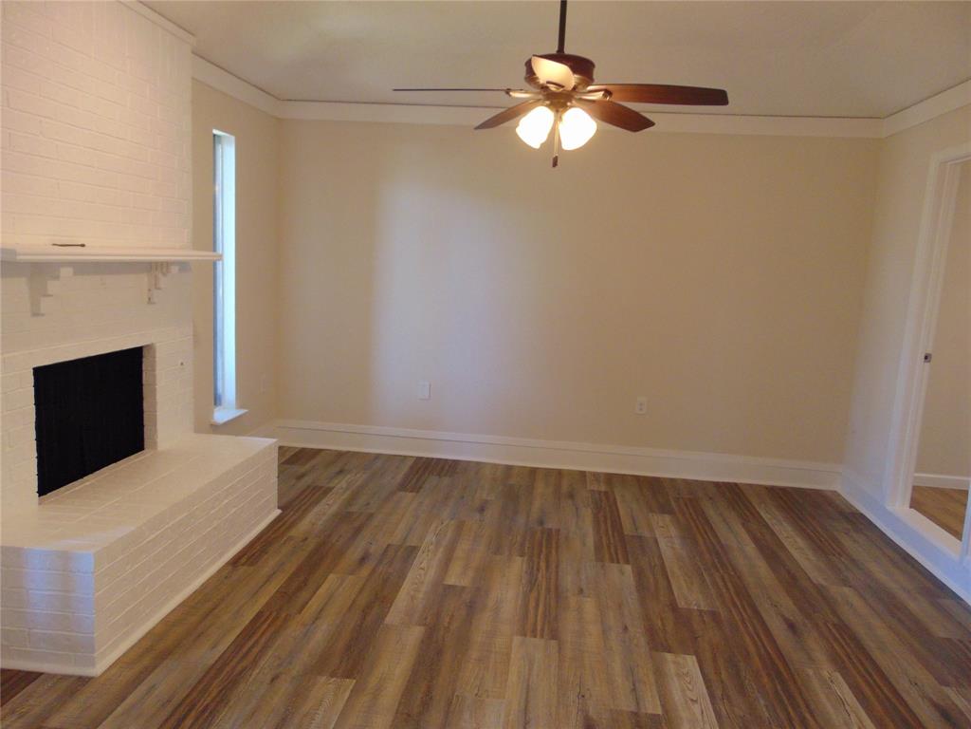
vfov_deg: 54.9
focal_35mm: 25
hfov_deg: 69.4
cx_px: 486
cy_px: 364
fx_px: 701
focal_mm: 4.5
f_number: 3
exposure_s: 1/30
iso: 250
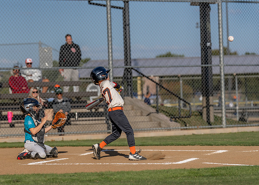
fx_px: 1078
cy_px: 82
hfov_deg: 13.7
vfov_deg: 9.8
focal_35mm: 147
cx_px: 94
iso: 100
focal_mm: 108
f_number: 2.8
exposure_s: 1/3200
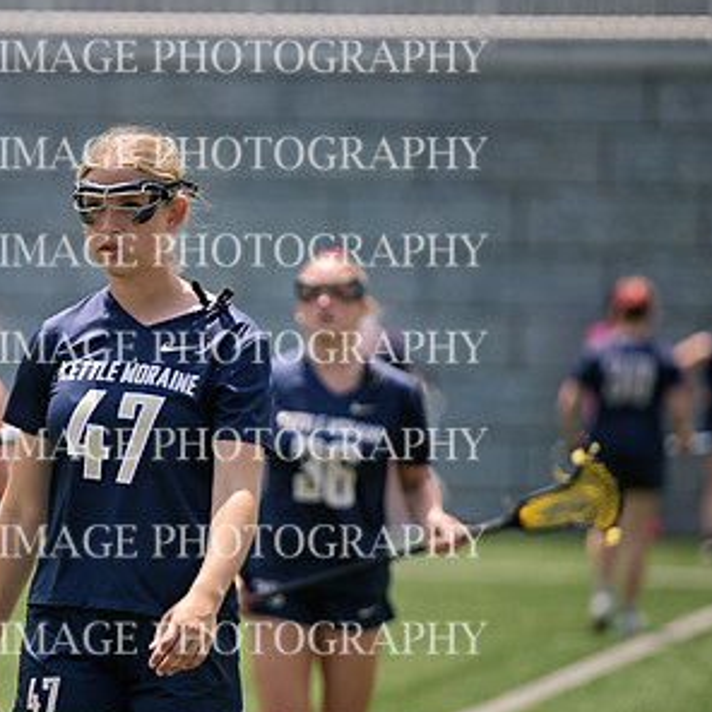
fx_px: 7749
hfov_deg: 5.3
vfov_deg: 5.3
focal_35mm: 333
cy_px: 396
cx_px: 140
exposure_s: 1/2500
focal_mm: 200
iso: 125
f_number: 2.8
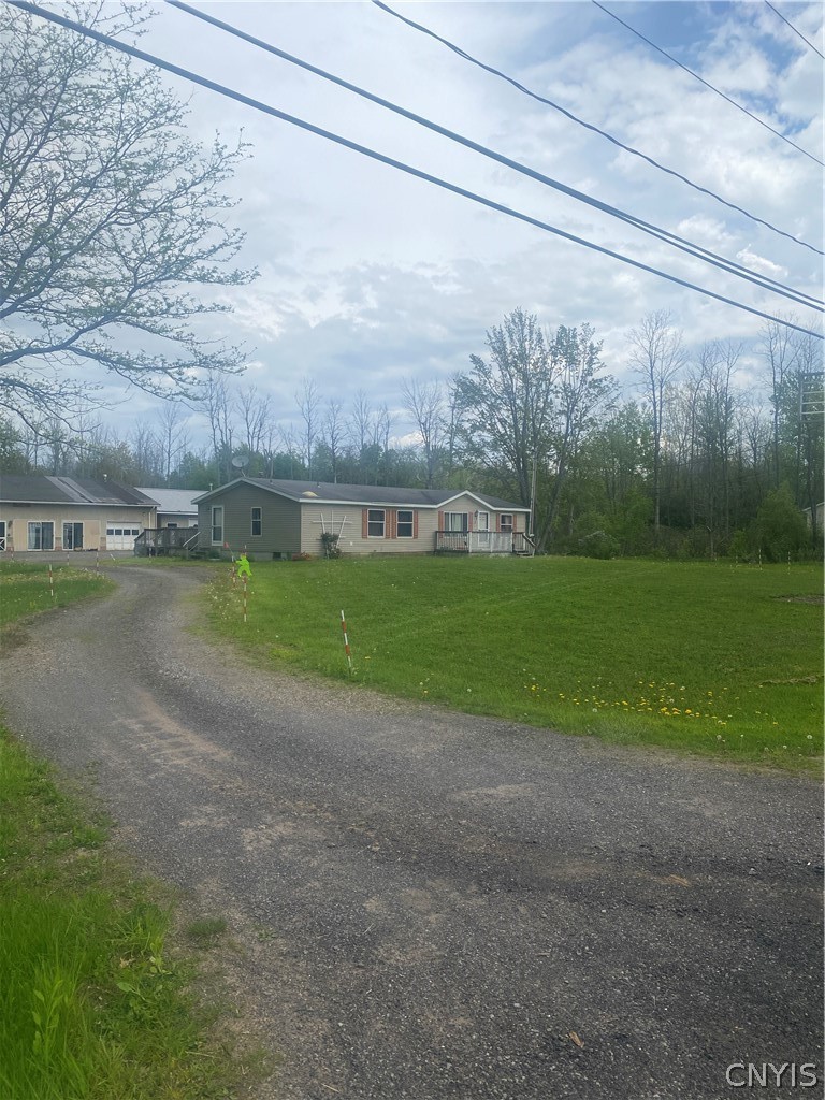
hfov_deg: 53.1
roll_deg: -1.8
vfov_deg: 67.3
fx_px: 826
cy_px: 550
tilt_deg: -0.3
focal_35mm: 26
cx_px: 412
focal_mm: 4.25
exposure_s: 1/5236
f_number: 1.8
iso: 32
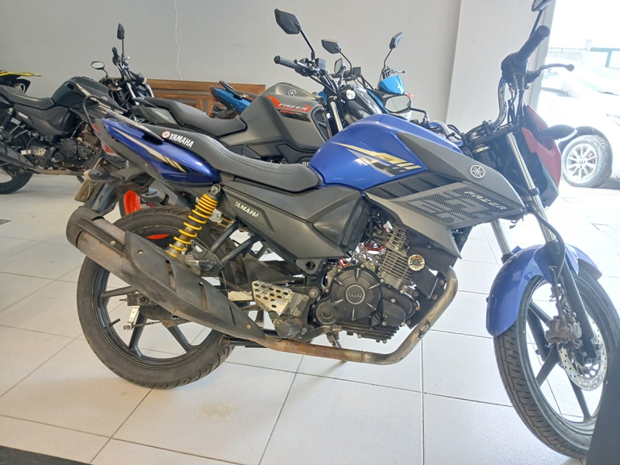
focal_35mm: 26
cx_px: 310
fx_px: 466
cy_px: 232
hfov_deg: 67.3
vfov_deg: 53.1
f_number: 1.8
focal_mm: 3.98
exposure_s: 1/30
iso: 200
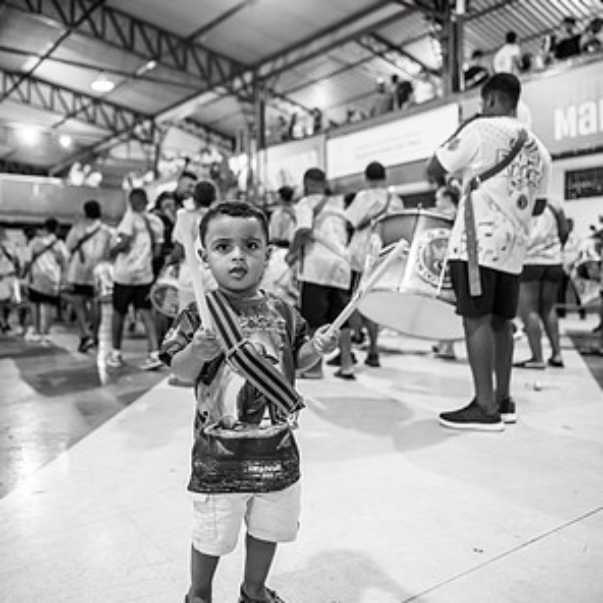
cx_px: 299
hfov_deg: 52.5
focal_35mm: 31
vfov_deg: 52.4
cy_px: 265
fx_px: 611
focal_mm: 24
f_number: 1.8
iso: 800
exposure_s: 1/200
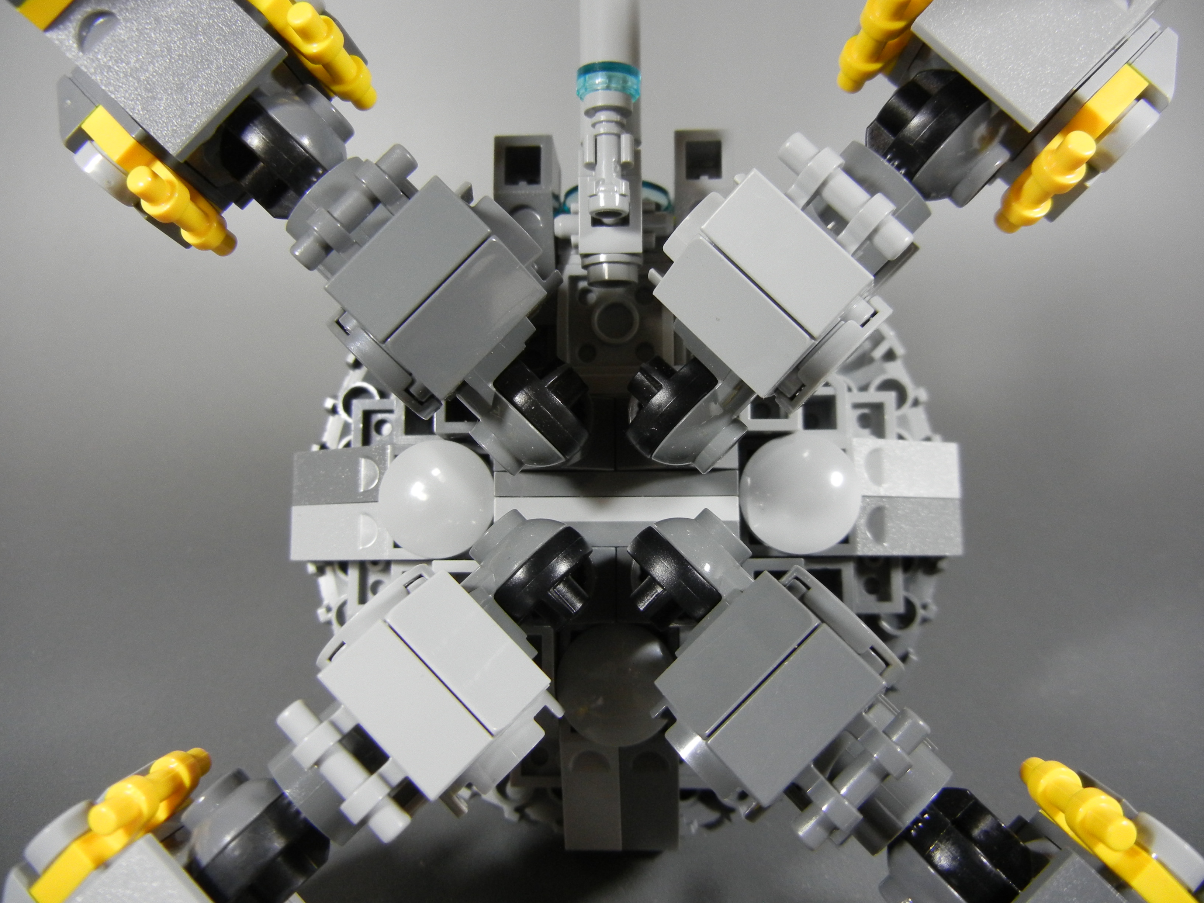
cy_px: 452
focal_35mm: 30
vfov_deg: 46.8
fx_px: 1043
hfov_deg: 60.0
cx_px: 602
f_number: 3.5
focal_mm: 5.4
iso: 400
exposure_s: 1/37
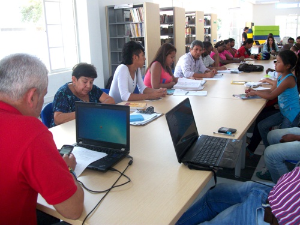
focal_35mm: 32
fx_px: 277
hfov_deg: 56.8
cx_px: 150
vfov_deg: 44.2
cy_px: 112
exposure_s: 1/80
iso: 160
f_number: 2.9
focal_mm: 5.7
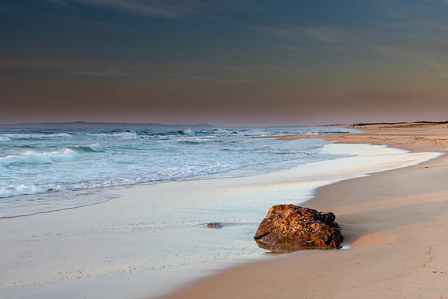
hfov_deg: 35.1
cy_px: 150
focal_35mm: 57
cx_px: 224
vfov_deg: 23.8
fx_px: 708
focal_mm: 55
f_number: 10
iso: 200
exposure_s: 1/15
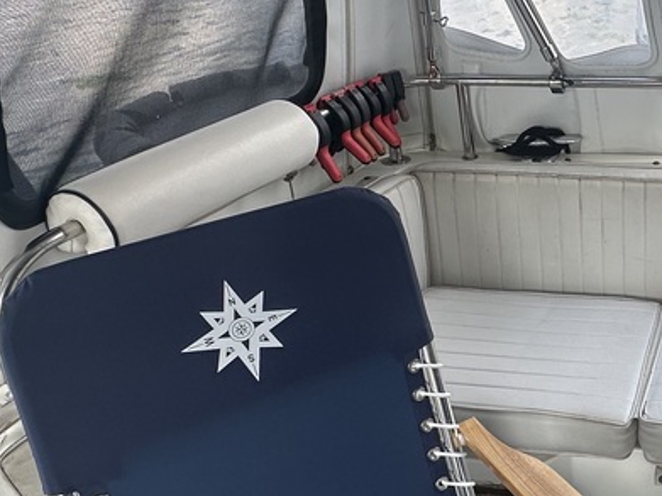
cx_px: 660
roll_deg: +0.0
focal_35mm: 43
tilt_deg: -21.8
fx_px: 822
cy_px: 157
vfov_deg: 33.2
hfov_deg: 38.9
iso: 40
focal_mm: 2.22
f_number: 2.2
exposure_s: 1/425
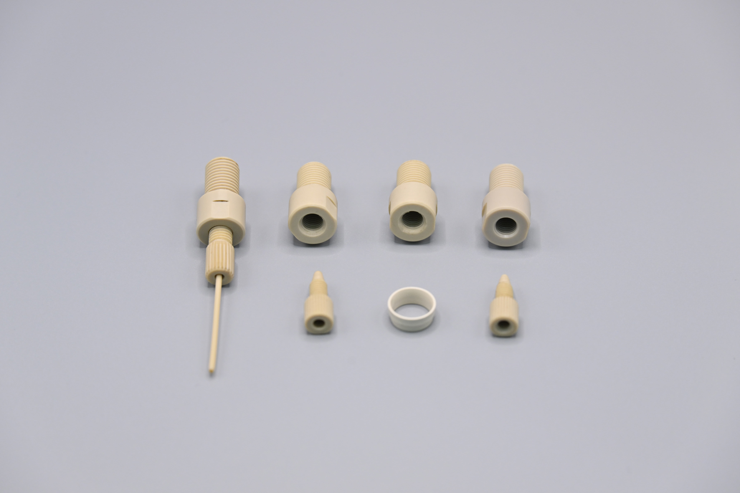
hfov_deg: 13.7
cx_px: 370
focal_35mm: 150
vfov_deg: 9.1
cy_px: 246
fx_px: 3083
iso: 800
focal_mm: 150
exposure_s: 1/160
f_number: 6.3
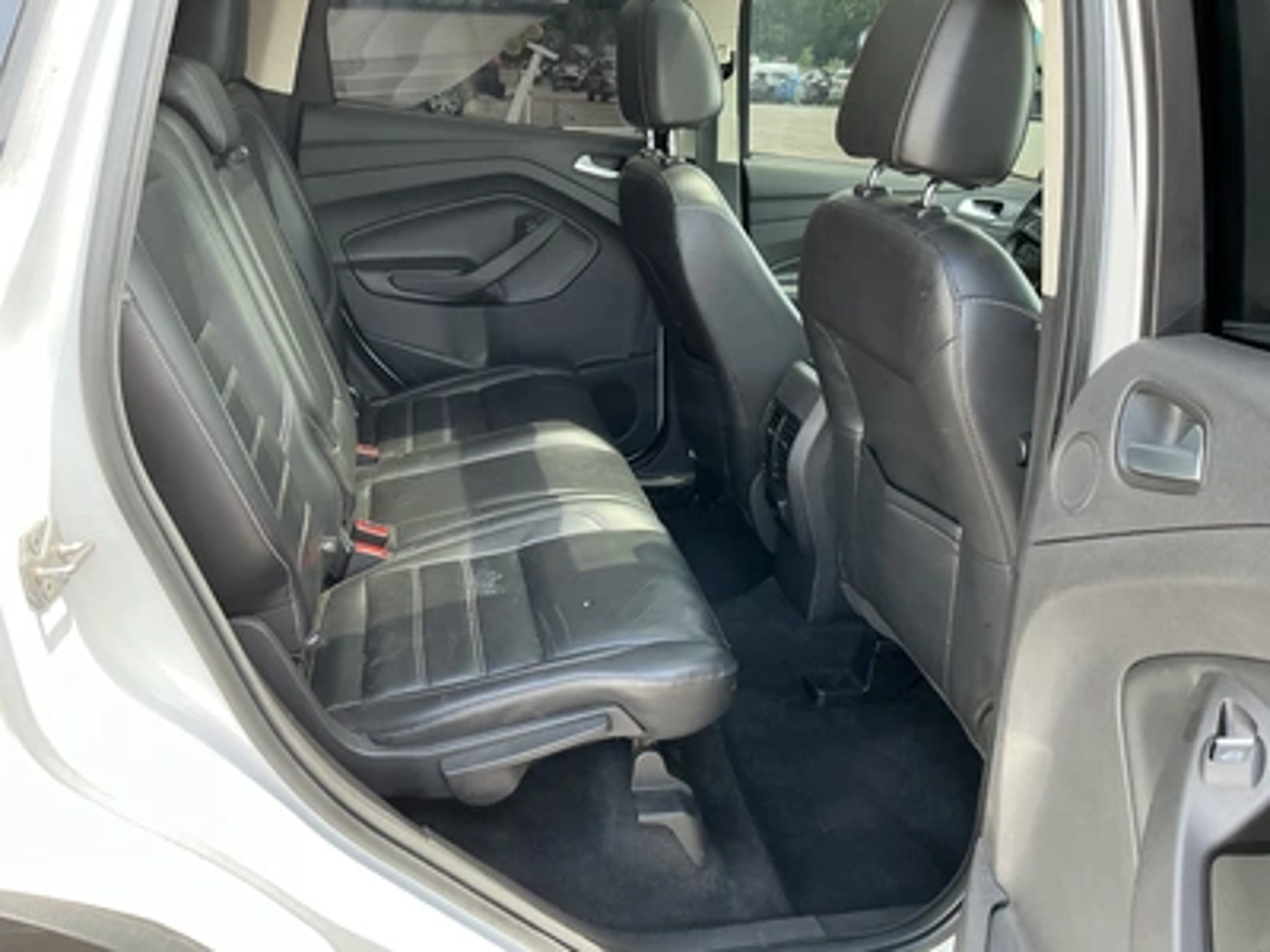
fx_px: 1027
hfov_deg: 63.4
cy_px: 476
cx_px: 635
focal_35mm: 28
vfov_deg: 49.7
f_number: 1.8
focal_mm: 3
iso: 50
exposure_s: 1/122
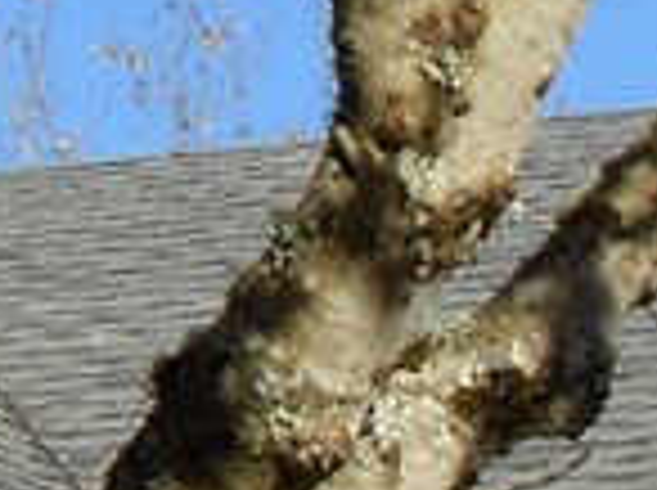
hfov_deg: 6.3
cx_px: 1413
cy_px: 1555
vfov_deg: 4.7
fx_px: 5722
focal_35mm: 302
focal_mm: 7.7
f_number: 4.2
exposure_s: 1/640
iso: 80
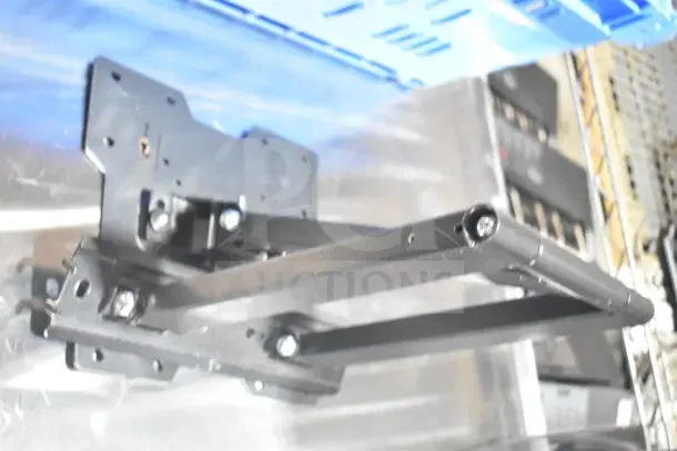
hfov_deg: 41.1
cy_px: 226
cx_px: 338
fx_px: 903
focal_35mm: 48
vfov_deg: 28.1
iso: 3600
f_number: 4.5
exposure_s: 1/50
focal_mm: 32
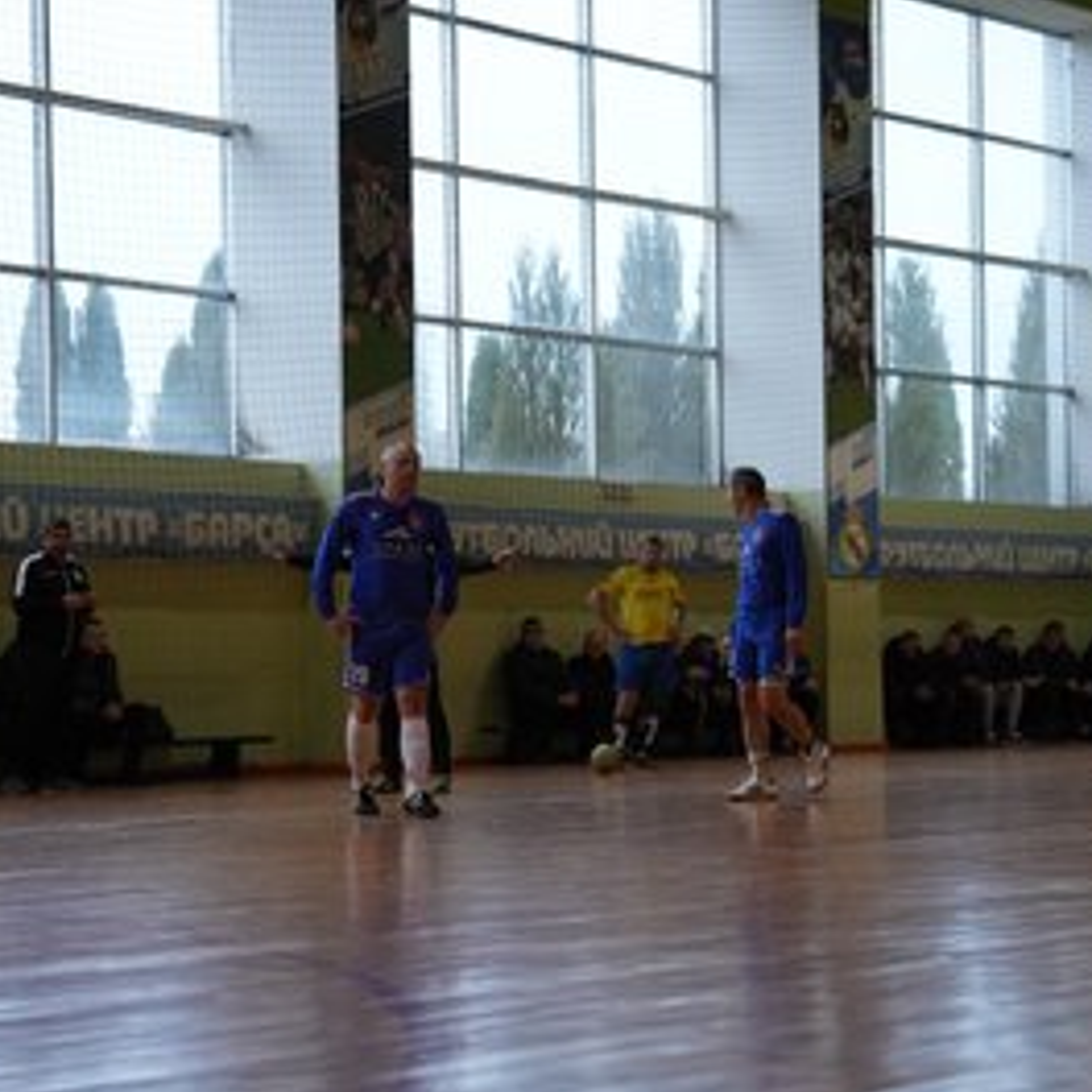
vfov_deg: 19.3
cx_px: 658
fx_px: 3212
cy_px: 548
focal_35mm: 90
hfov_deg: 19.3
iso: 1250
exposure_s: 1/500
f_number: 2.8
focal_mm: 70
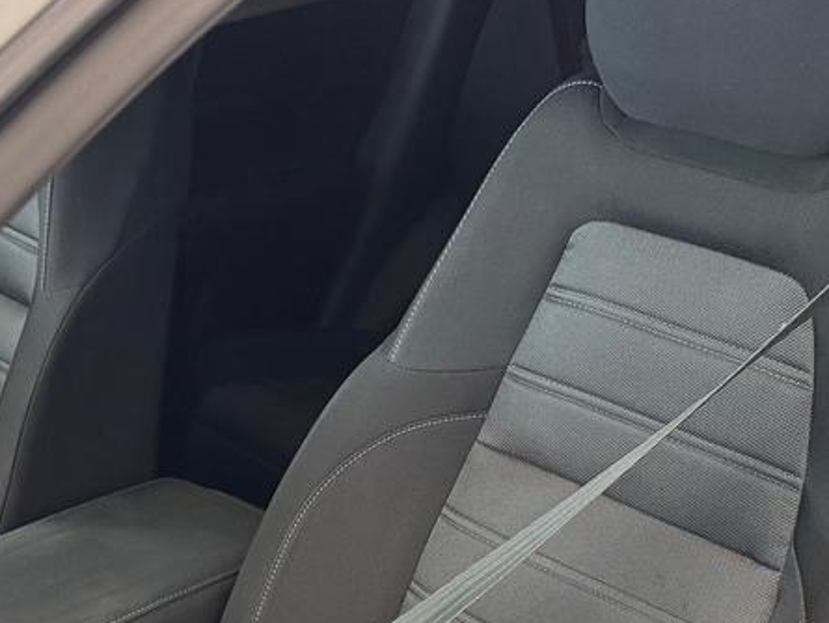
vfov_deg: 20.2
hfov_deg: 28.1
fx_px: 1653
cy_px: 720
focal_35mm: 69
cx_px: 322
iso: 400
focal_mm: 6.76
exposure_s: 1/60
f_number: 1.78
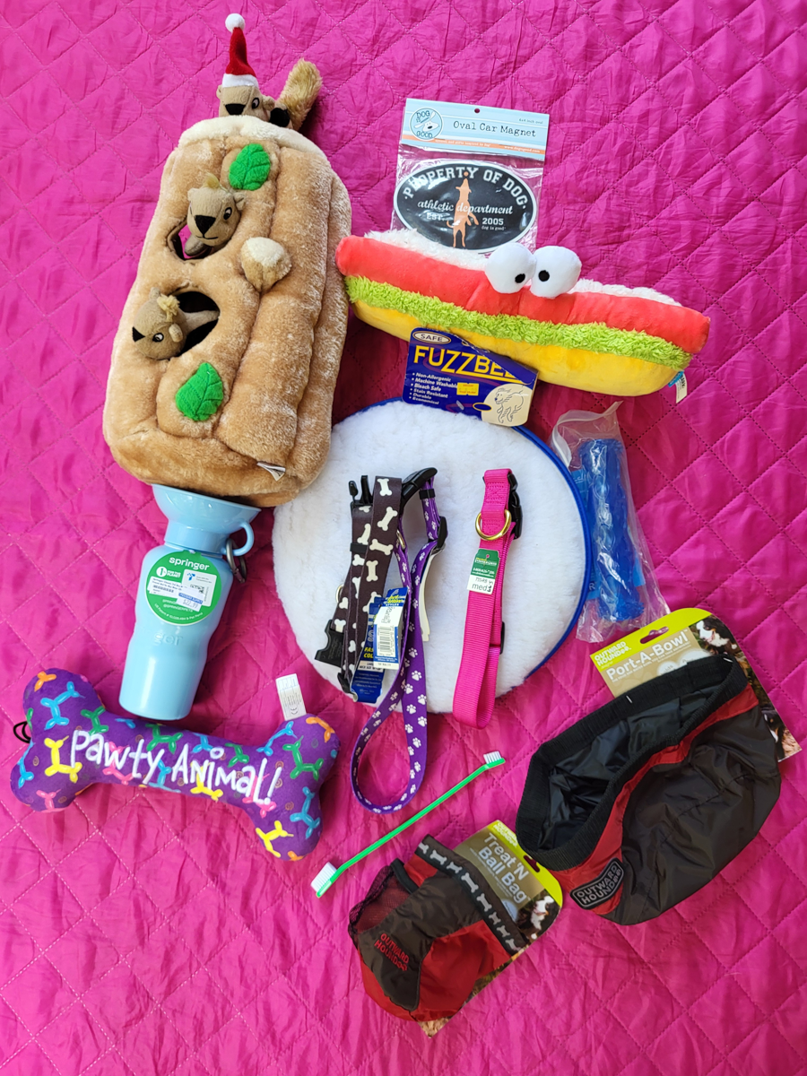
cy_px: 538
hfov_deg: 53.1
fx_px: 808
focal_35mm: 26
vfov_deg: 67.3
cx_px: 404
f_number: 1.8
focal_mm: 5.4
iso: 64
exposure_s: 1/120
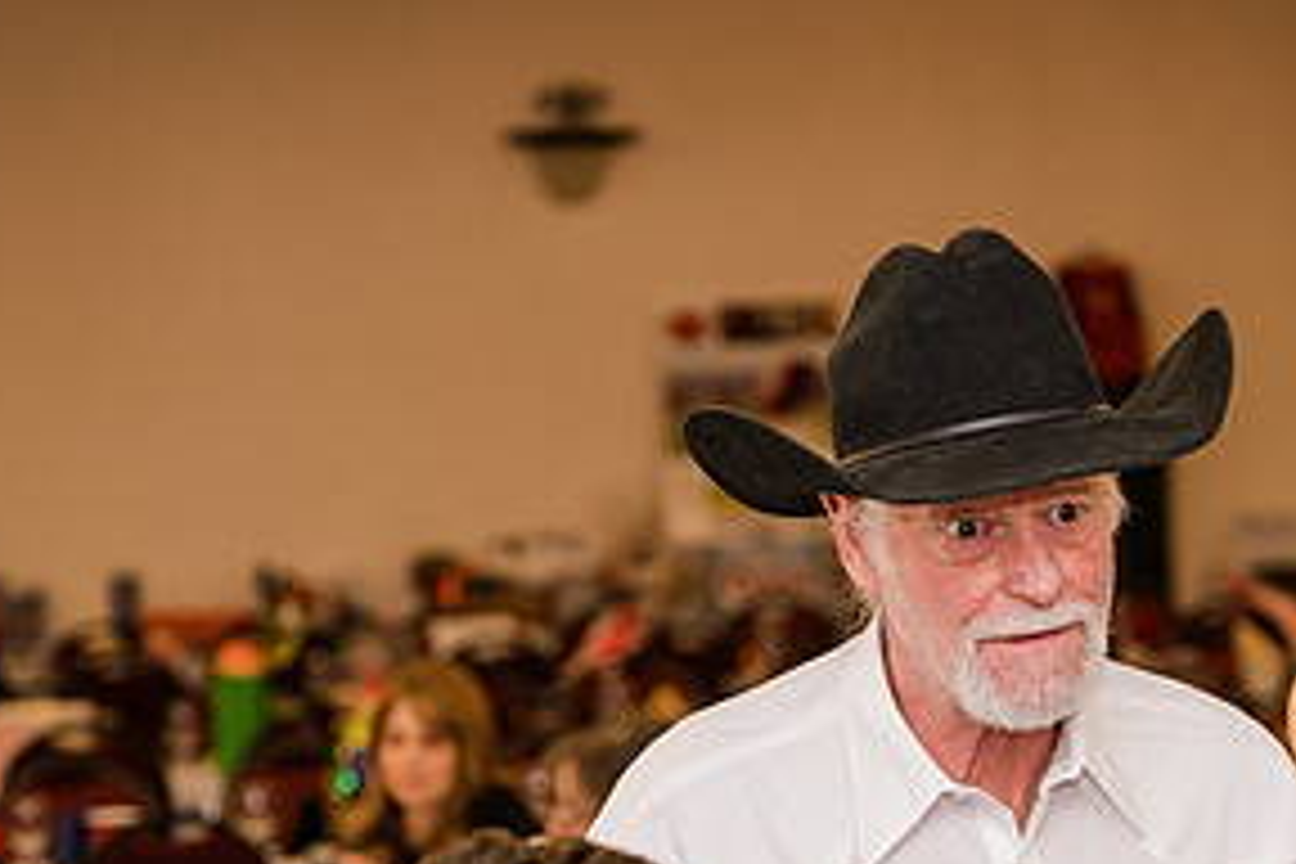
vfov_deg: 8.8
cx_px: 734
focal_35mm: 156
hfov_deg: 13.2
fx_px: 5616
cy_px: 732
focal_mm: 70
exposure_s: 1/250
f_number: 2.8
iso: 800
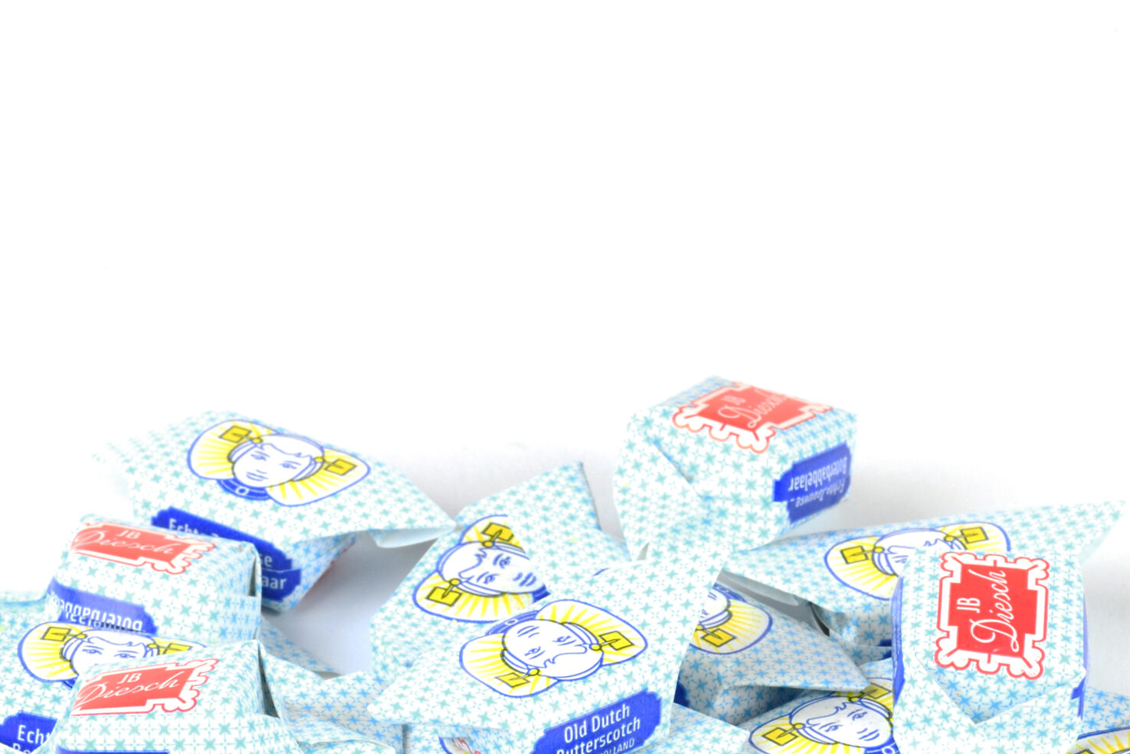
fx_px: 8600
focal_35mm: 274
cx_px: 615
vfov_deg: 5.0
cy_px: 636
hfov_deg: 7.5
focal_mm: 105
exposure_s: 1/8
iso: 320
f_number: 20
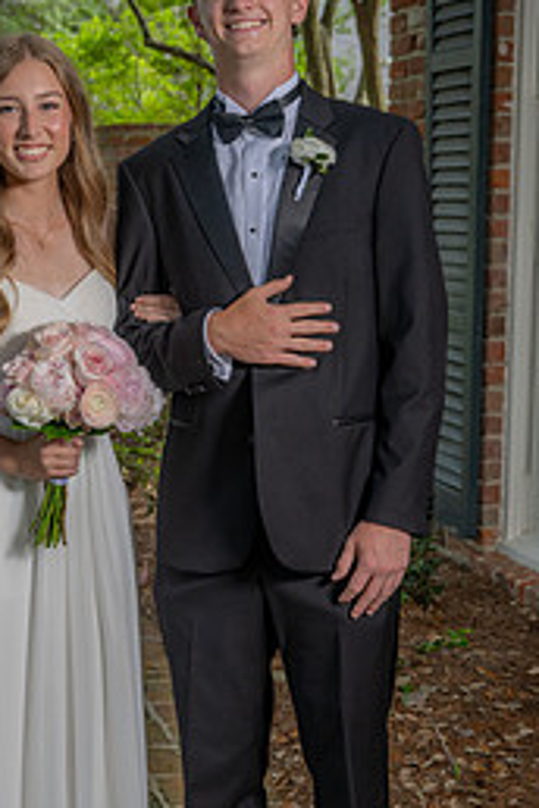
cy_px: 495
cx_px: 241
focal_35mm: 75
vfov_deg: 26.9
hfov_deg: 18.2
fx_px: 1684
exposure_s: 1/160
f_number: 5.6
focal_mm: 43
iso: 100
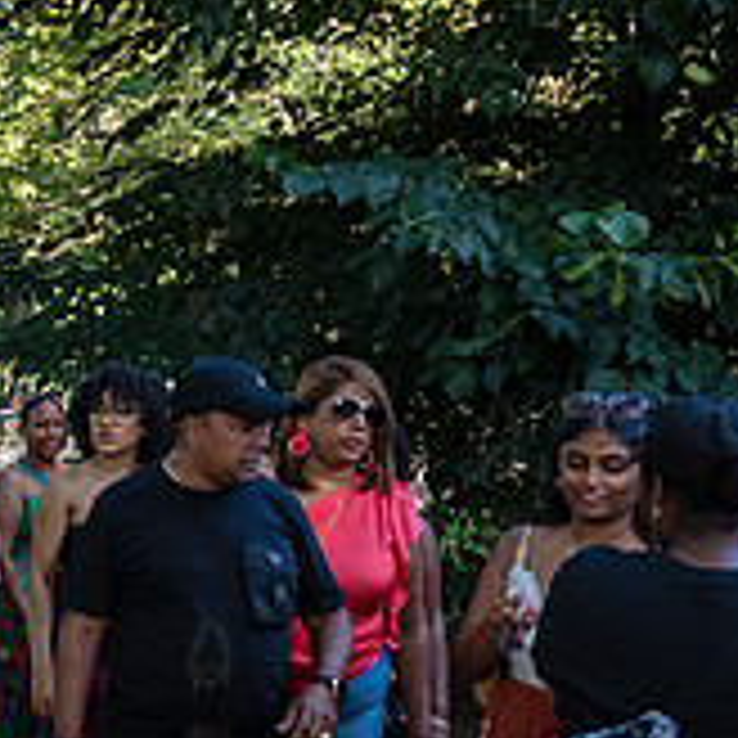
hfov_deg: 20.5
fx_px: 1737
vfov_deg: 23.9
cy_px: 470
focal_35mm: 72
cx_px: -374
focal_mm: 24
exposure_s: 1/400
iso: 400
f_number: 3.2
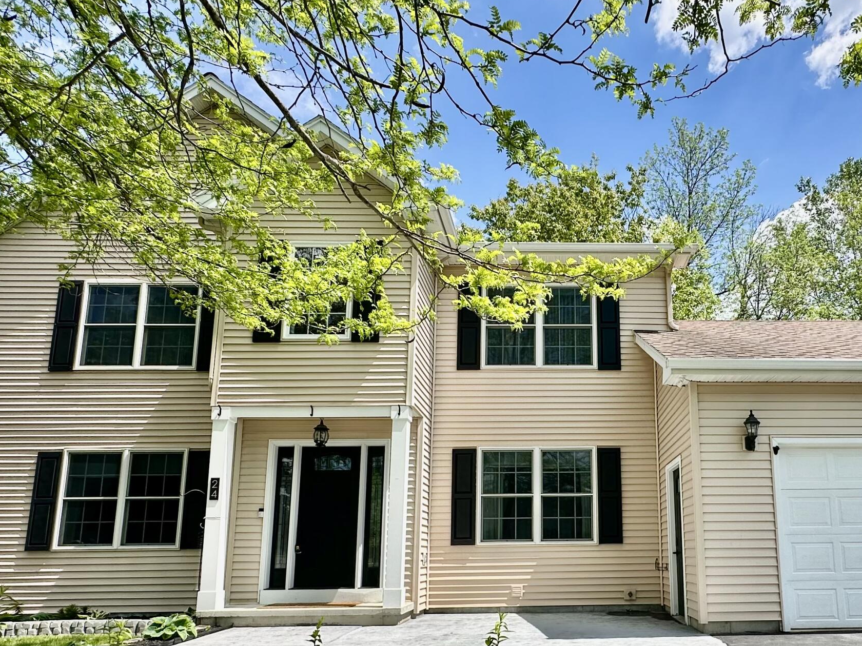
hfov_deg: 67.4
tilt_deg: +9.0
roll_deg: +0.5
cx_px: 578
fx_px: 623
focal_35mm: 25
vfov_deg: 53.3
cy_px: 455
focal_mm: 2.22
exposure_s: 1/1511
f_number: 2.2
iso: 50
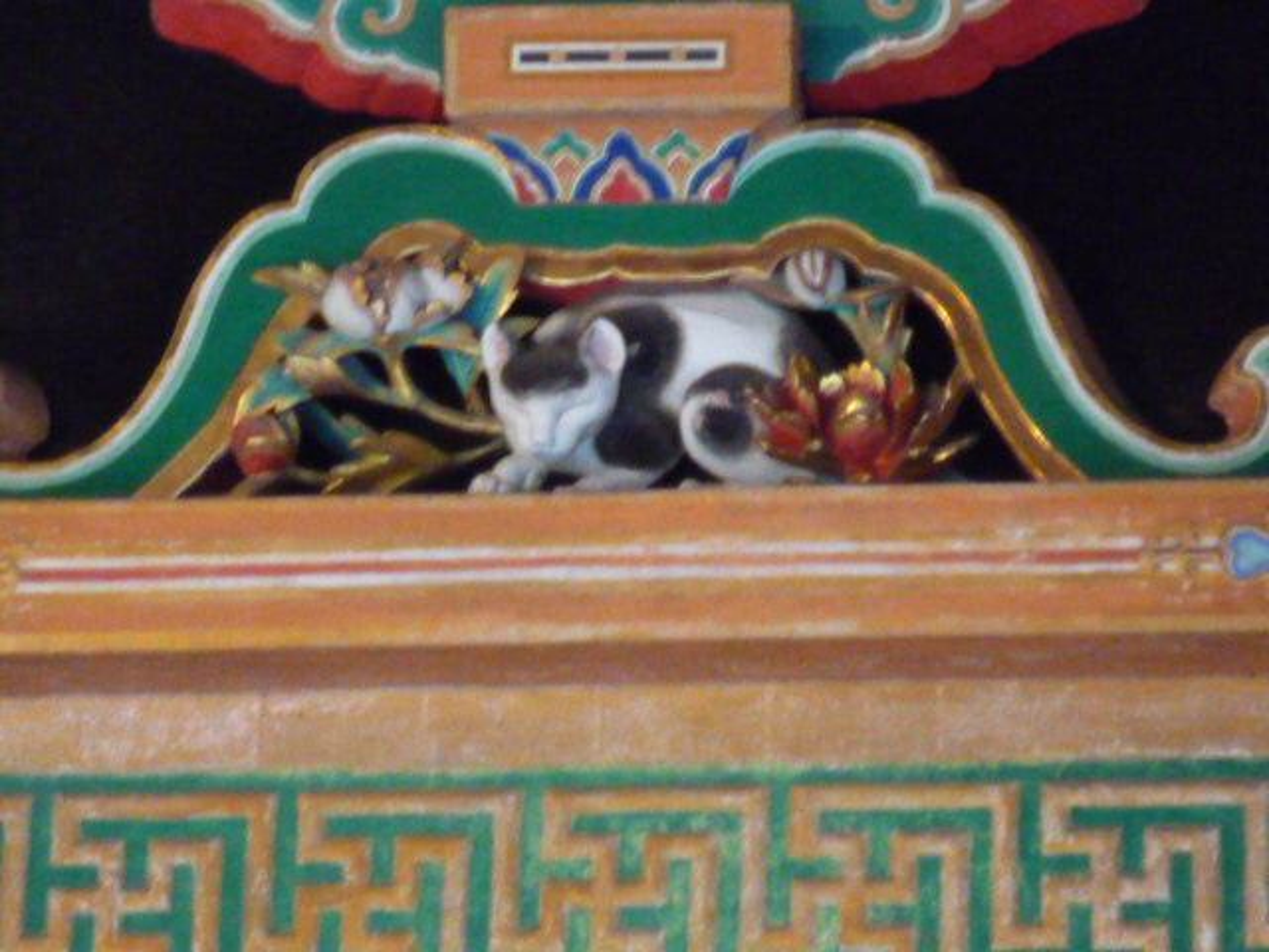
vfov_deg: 6.6
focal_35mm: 225
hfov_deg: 8.8
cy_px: 476
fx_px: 8248
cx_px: 634
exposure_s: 1/8
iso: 800
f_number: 5.9
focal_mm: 22
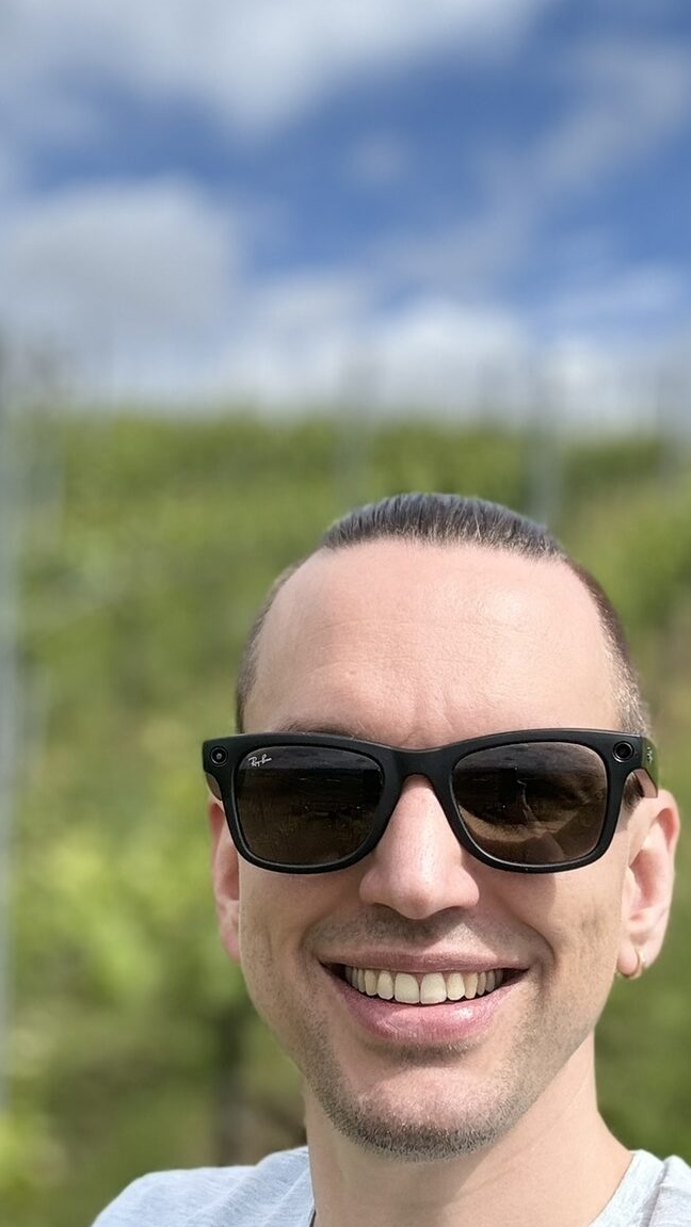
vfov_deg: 39.1
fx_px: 1725
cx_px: 336
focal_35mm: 53
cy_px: 673
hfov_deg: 22.6
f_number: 1.9
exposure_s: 1/1418
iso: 25
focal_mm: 2.69
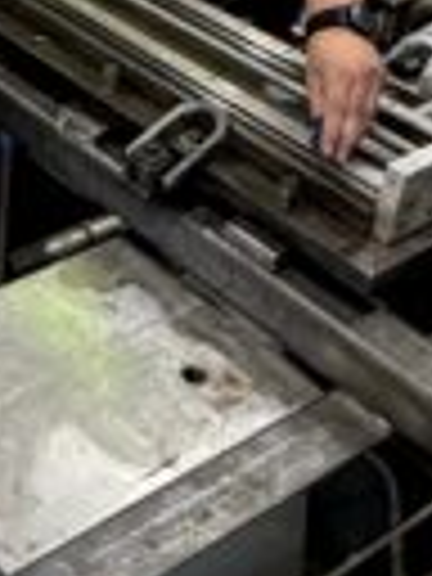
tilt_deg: -32.9
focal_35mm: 70
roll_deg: -0.4
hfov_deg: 19.6
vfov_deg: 27.3
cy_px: 135
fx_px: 1165
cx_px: -108
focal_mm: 2.22
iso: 320
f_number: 2.2
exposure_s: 1/66
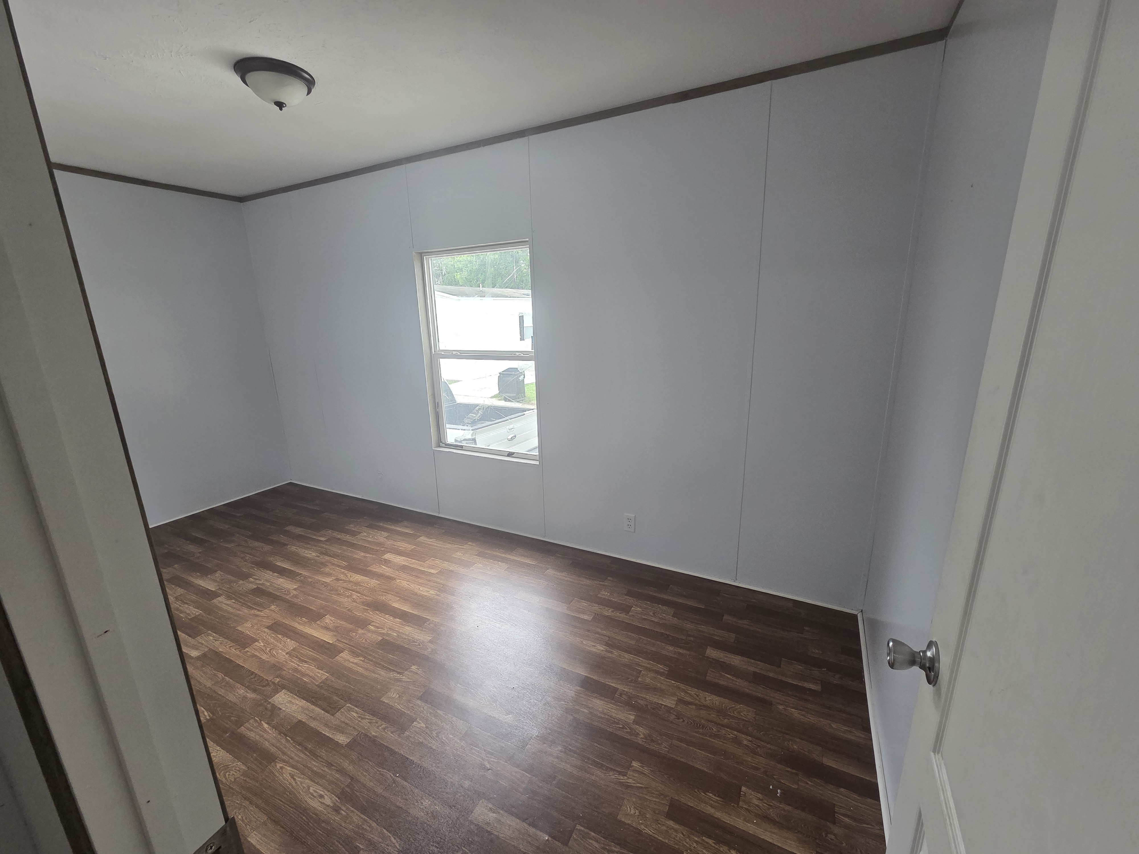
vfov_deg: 89.9
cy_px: 427
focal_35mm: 13
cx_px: 570
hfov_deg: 106.2
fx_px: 428
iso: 125
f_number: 2.2
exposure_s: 1/120
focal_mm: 2.2
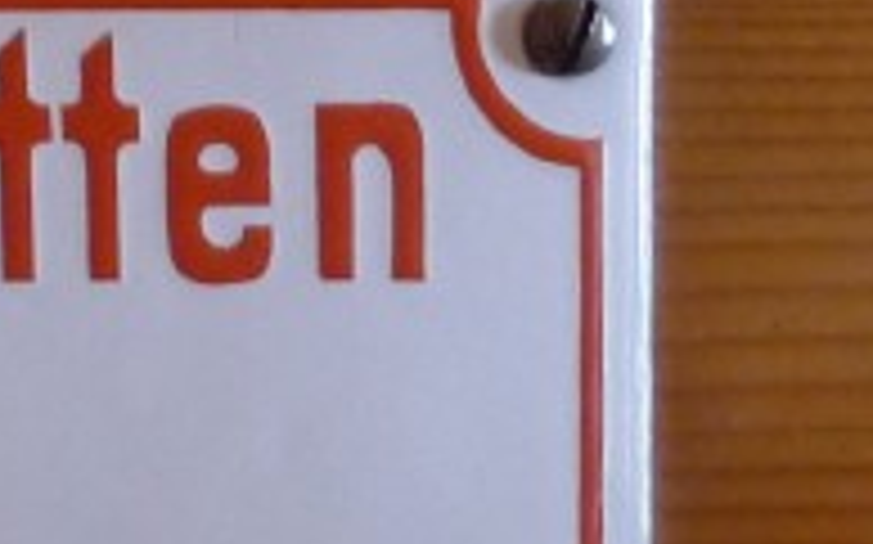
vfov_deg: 5.1
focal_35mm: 252
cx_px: -1676
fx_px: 5992
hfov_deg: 7.4
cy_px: -391
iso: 400
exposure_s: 1/60
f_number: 2.5
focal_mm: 8.5
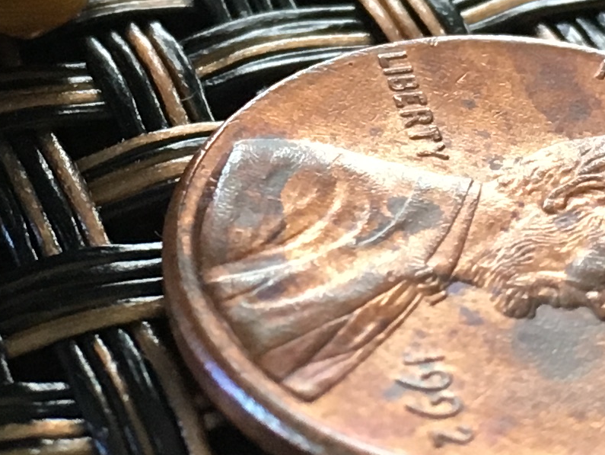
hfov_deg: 13.4
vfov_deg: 10.0
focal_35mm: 147
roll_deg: -2.4
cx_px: 269
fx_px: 2570
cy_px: -33
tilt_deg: -36.8
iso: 125
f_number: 2.2
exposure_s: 1/30
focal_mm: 4.15
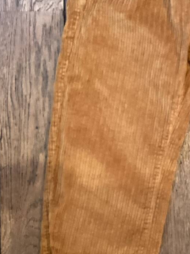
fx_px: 556
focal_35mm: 76
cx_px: 195
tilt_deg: -88.5
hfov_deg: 18.8
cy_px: 145
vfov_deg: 25.6
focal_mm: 3.3
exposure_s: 1/50
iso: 125
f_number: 2.4
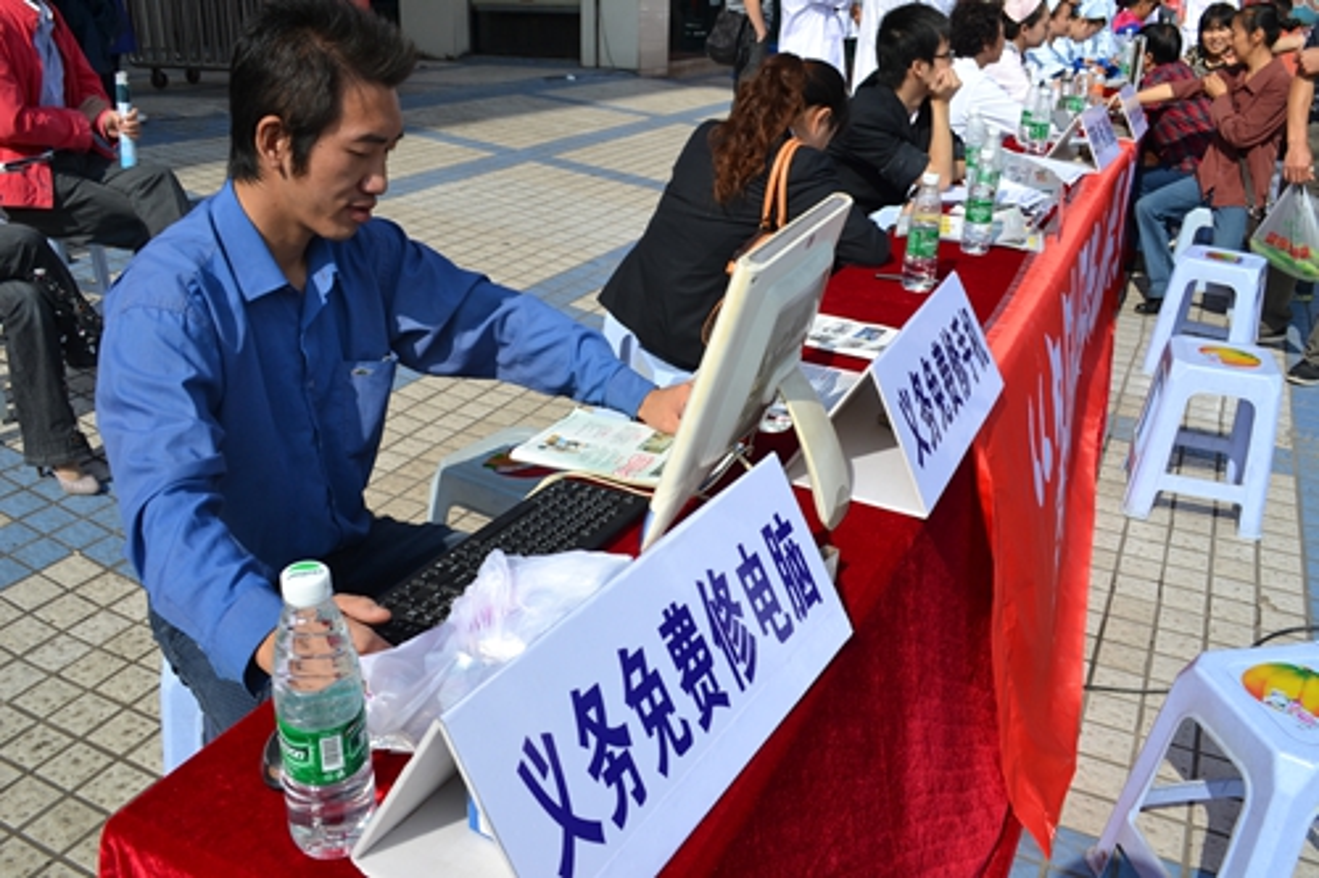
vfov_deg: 43.6
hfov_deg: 61.9
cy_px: 439
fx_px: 1099
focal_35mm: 30
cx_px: 660
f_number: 8
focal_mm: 20
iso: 100
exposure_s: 1/250
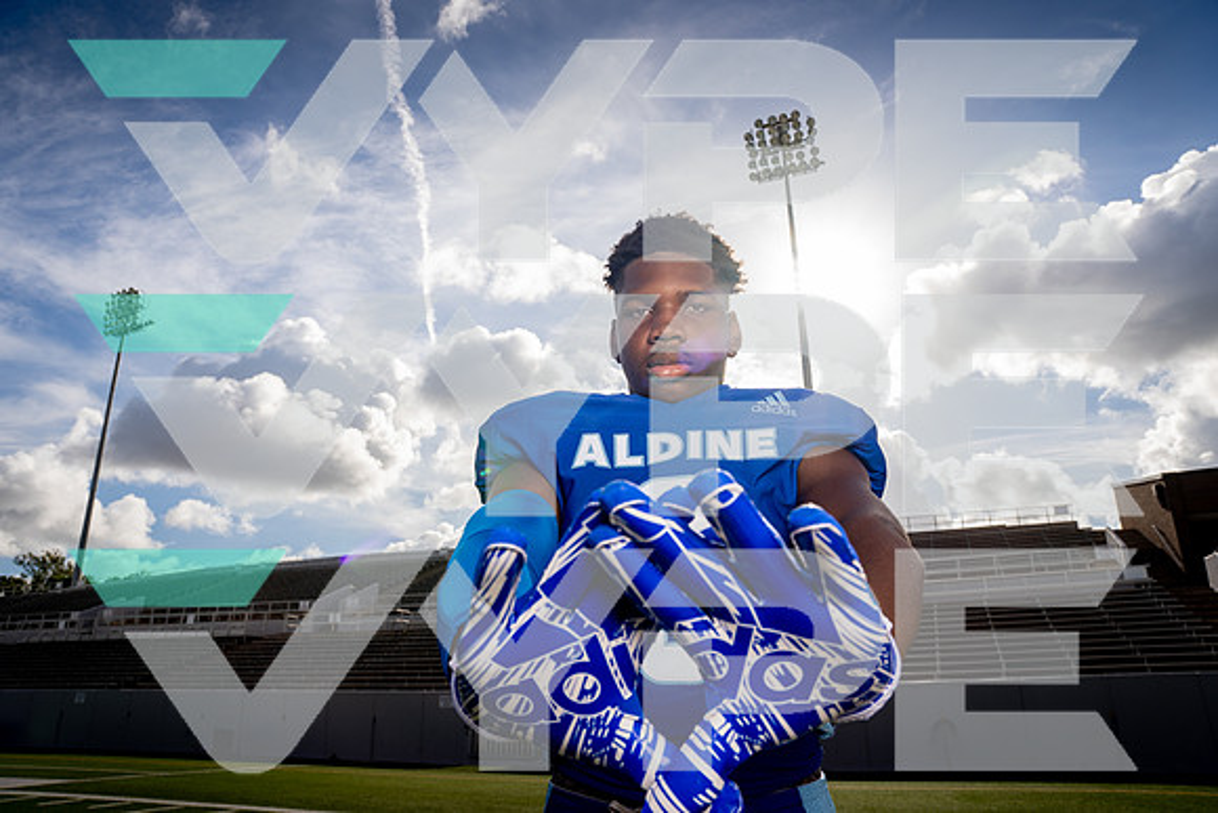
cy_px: 406
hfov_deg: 73.7
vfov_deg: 53.2
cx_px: 609
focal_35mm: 24
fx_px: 812
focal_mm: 24
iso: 100
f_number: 8
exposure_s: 1/250
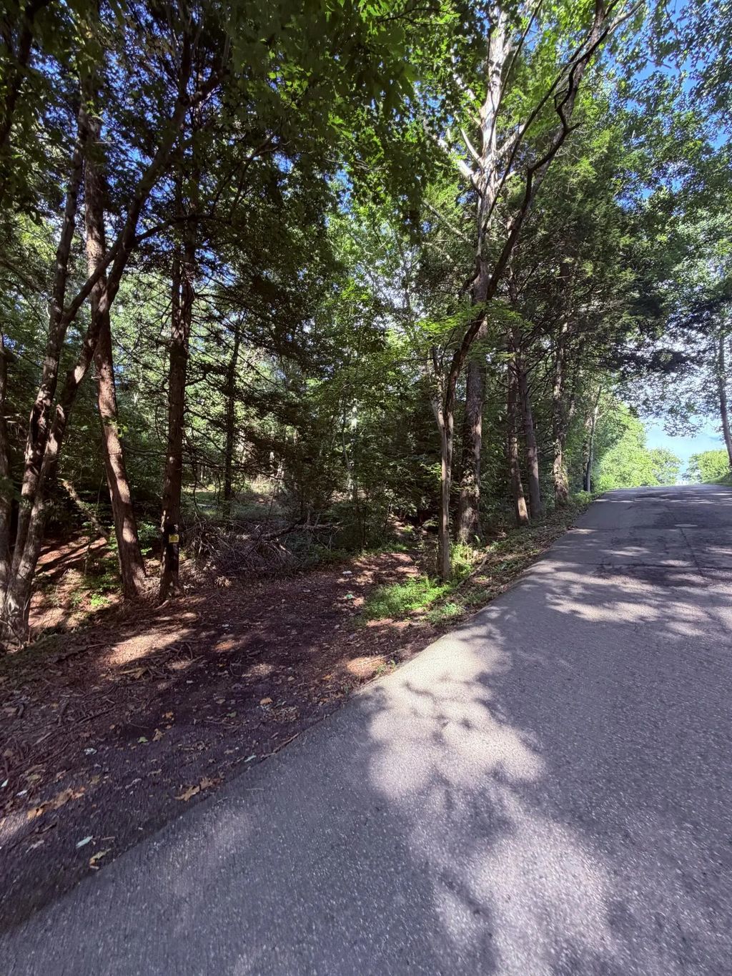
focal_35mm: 14
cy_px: 488
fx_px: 395
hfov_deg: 85.7
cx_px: 366
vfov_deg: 102.1
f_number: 2.2
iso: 125
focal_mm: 2.22
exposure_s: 1/121
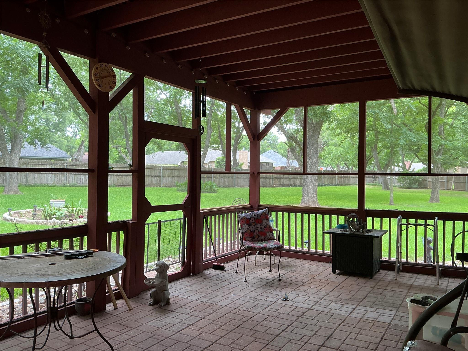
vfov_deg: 49.7
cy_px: 176
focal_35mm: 28
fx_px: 379
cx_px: 234
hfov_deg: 63.4
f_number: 1.8
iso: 64
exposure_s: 1/122
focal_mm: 3
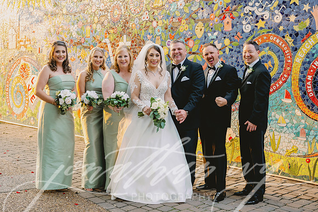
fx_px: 451
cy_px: 106
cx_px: 159
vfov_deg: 26.5
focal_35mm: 51
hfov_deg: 38.9
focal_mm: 51
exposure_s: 1/250
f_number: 4.5
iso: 1000
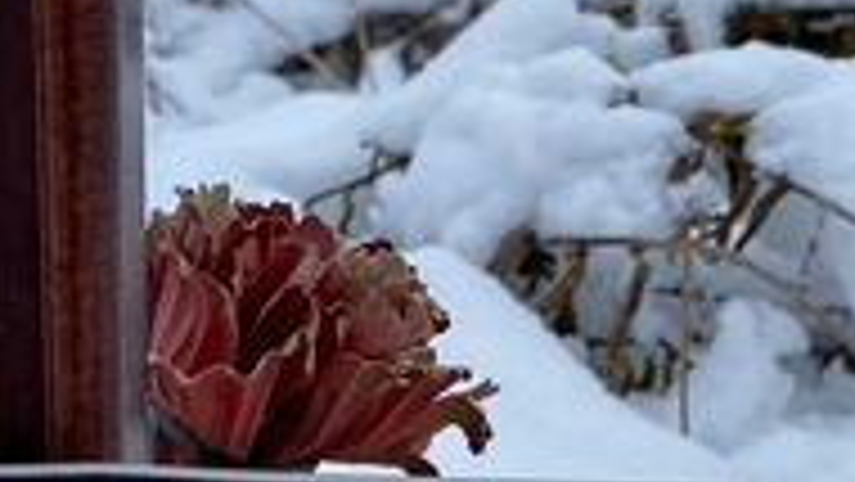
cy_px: 1149
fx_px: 2699
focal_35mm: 119
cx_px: -76
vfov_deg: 9.2
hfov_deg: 17.4
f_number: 1.8
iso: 32
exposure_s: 1/626
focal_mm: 4.25
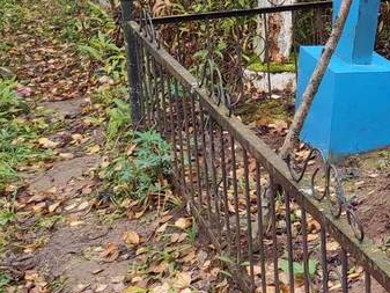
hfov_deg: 20.9
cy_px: -8
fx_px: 890
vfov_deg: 18.2
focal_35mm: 79
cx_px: 590
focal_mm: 4.77
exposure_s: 1/176
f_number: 1.75
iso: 112
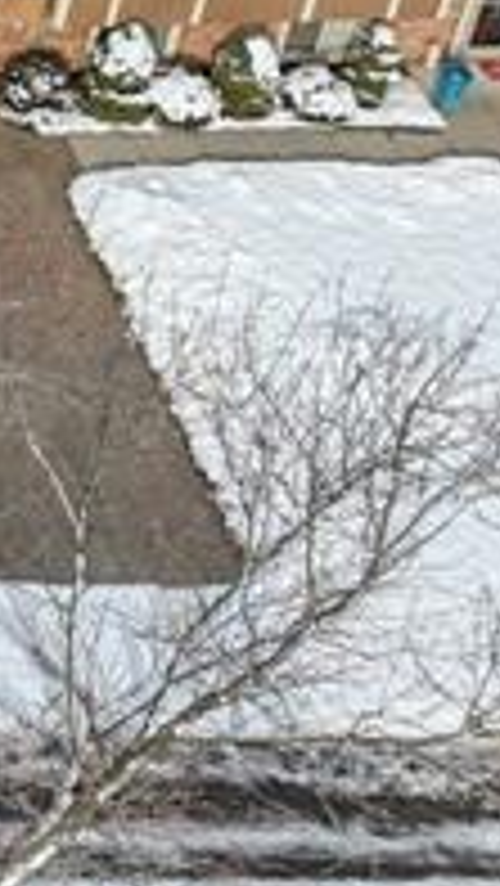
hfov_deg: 7.7
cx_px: -1054
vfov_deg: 15.3
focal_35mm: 136
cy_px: -133
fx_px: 3201
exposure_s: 1/1250
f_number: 2.8
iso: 100
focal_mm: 12.3
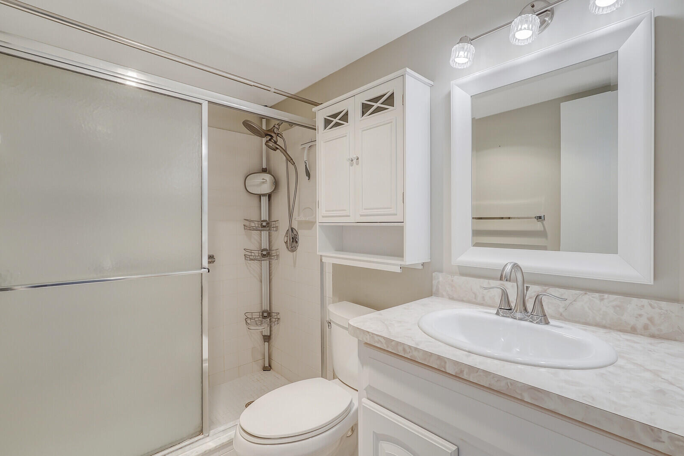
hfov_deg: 93.3
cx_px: 342
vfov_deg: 70.4
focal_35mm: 17
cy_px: 228
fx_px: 323
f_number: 11
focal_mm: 17
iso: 320
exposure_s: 1/13
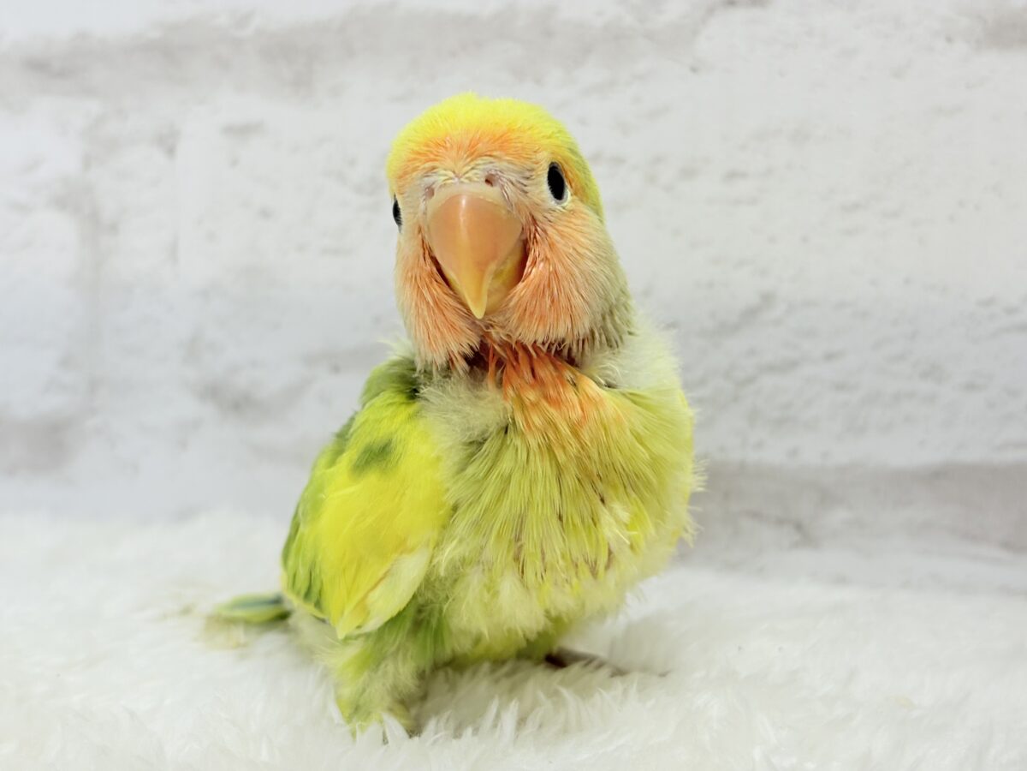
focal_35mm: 52
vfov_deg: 28.0
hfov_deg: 36.8
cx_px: 514
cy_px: 386
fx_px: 1543
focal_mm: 5.96
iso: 80
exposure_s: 1/100
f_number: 1.6
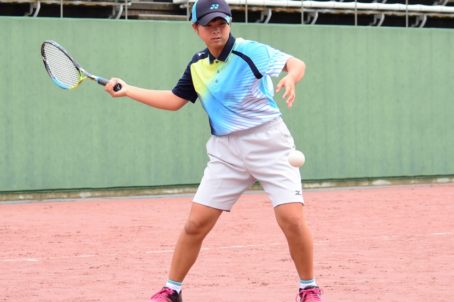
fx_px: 1412
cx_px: 229
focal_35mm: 112
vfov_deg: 12.2
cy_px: 153
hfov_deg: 18.3
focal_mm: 62
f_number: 4.5
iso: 400
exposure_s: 1/1250
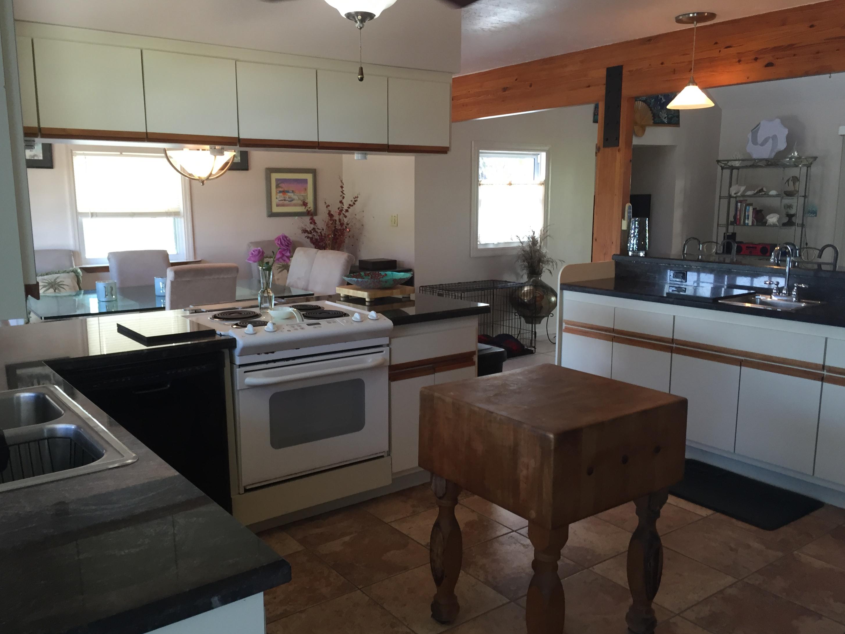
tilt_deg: -9.0
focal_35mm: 30
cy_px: 326
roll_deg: -2.1
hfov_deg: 60.0
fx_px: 732
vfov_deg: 46.8
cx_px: 409
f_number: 2.2
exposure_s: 1/30
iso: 64
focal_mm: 4.15
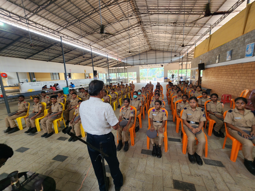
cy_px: 96
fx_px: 96
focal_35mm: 13
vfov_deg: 89.9
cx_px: 128
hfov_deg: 106.2
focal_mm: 2.2
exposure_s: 1/50
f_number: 2.2
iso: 125
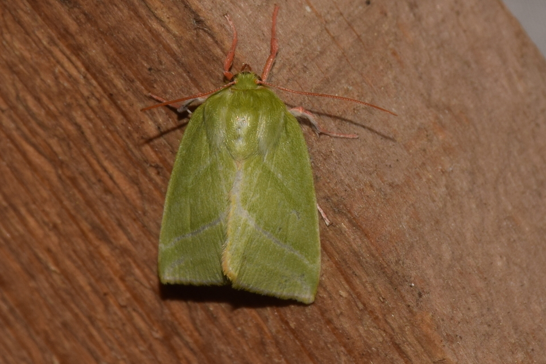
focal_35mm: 210
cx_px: 273
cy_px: 182
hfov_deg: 9.8
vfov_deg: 6.5
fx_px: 3185
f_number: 16
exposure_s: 1/125
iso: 100
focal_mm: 140
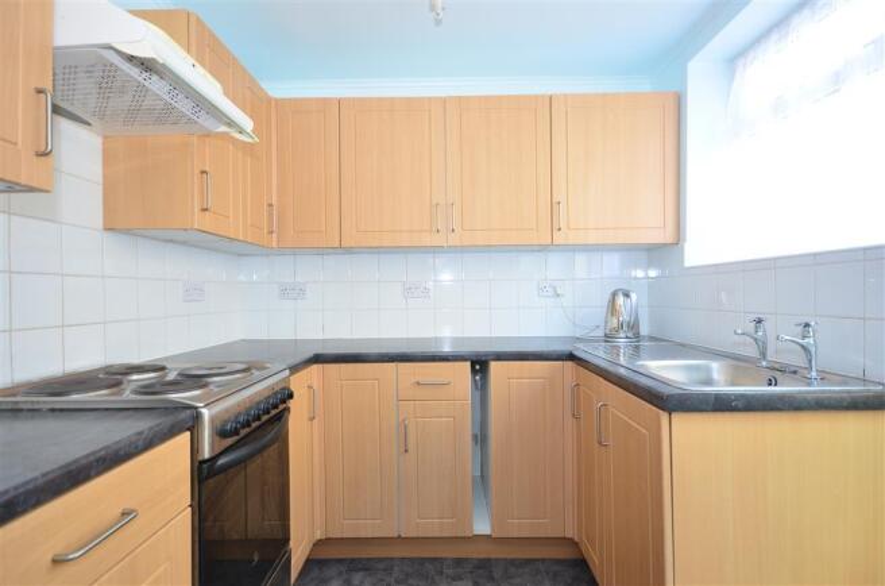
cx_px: 442
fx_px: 441
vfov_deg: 67.1
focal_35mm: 18
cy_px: 293
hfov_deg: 90.1
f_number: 5.6
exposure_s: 1/13
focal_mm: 12
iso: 200
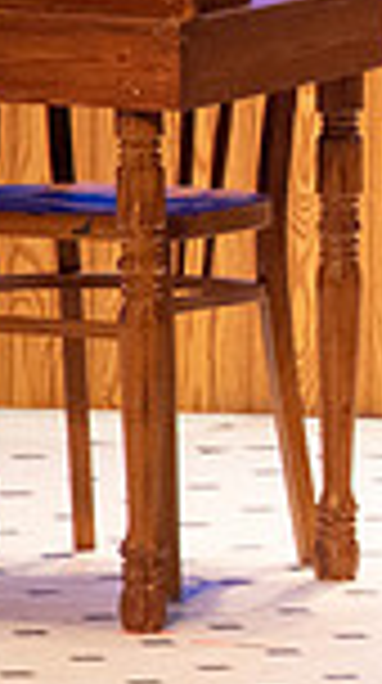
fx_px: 30424
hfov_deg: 0.7
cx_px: 1164
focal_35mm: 1682
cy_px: -68
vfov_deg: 1.3
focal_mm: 420
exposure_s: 1/160
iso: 10000
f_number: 6.3
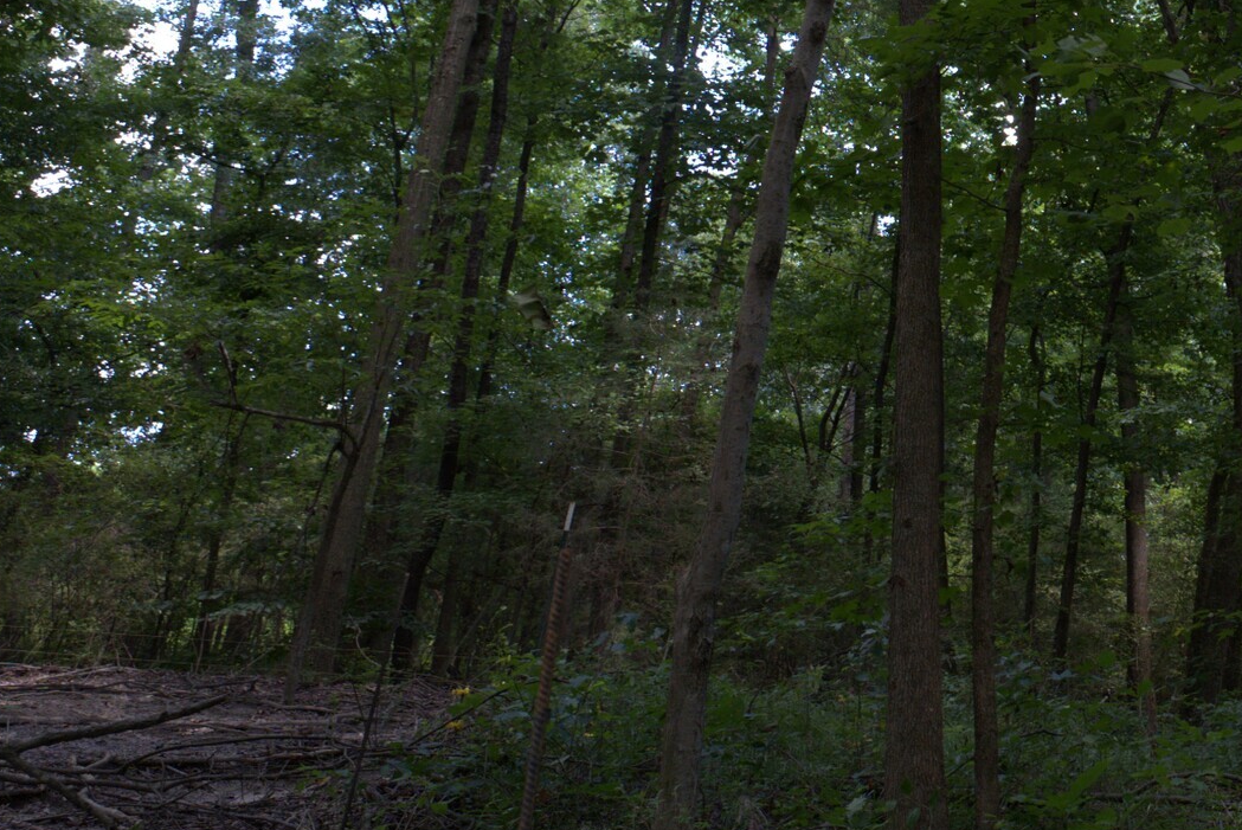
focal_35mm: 41
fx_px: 1415
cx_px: 1498
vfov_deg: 31.1
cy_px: 71
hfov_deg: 36.4
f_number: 4
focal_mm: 14
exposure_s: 1/160
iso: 1000
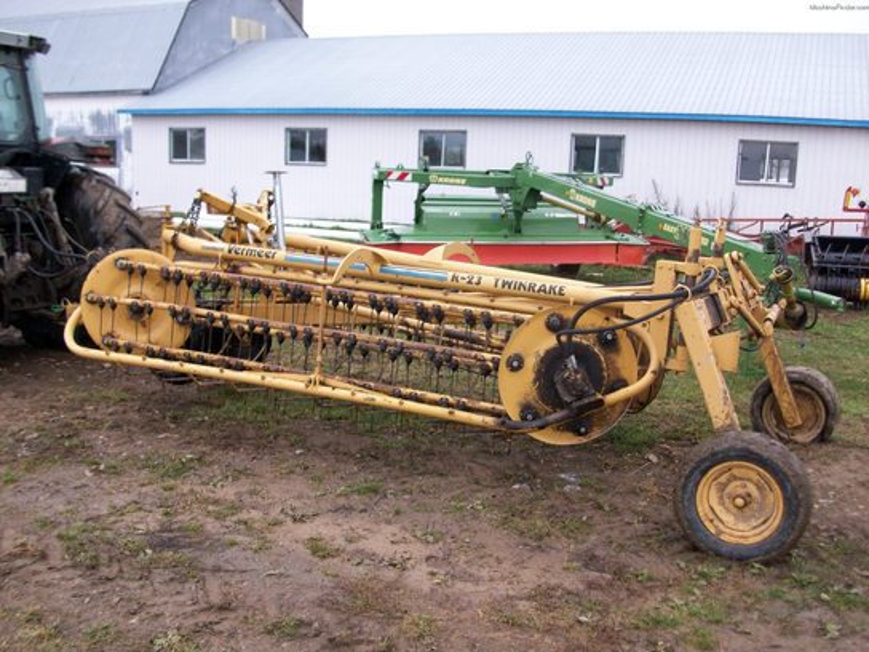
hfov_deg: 54.0
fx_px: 854
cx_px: 434
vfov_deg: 41.8
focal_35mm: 34
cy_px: 326
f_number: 2.8
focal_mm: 5.7
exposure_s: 1/79.4
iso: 64
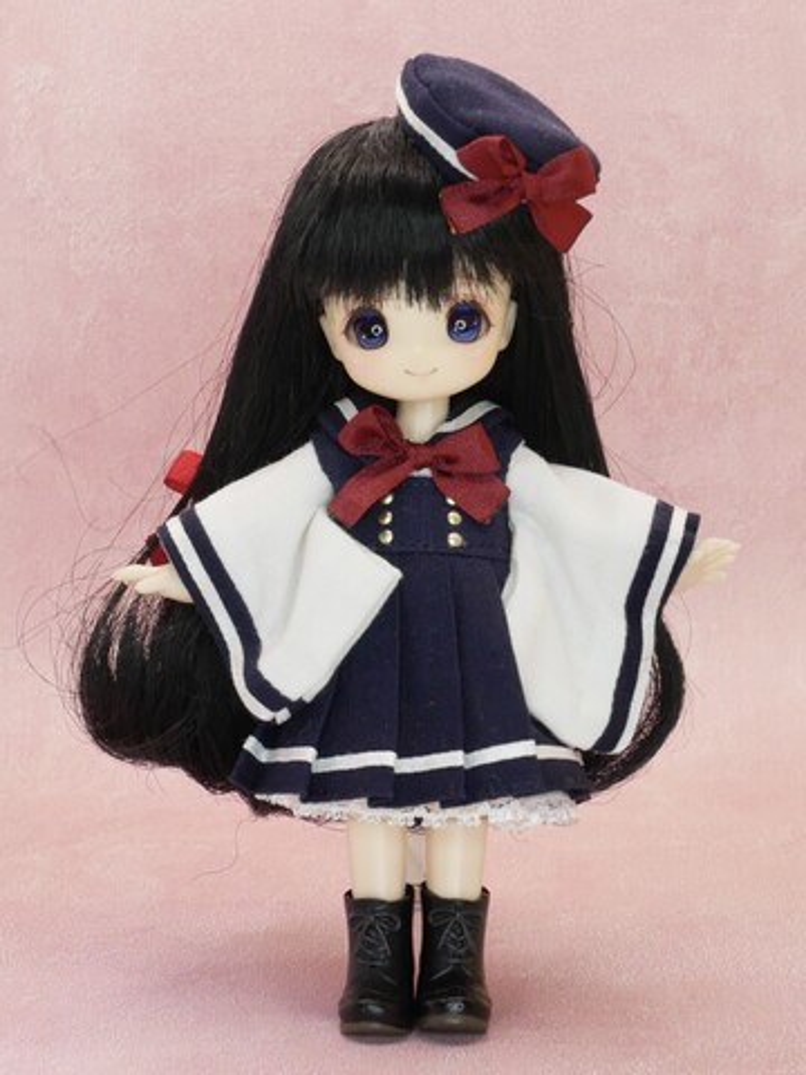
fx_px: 1180
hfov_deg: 37.7
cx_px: 403
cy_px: 538
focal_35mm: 38
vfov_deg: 49.0
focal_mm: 19
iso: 200
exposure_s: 1/15
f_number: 8
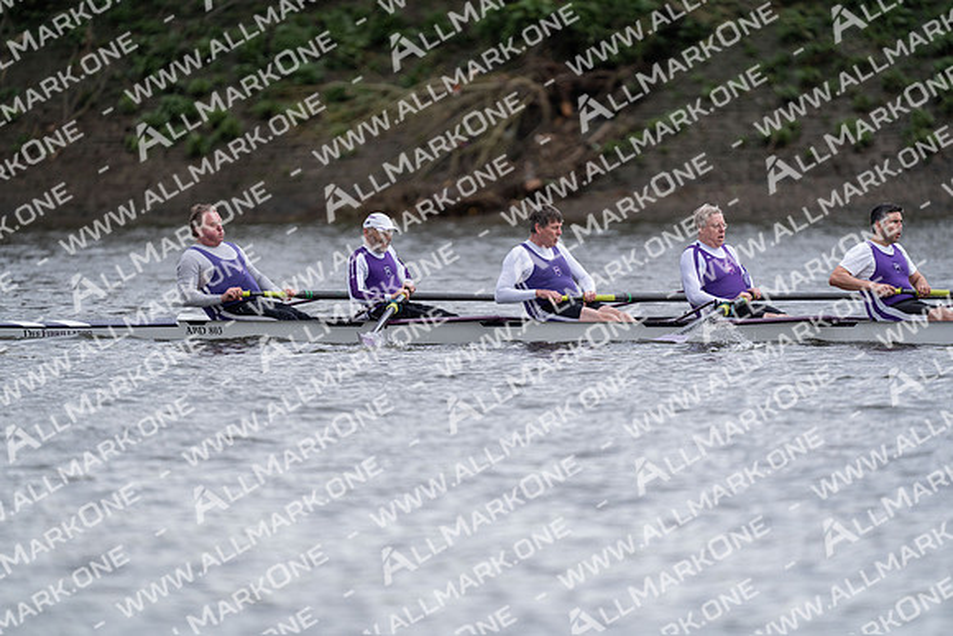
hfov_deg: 3.4
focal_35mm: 600
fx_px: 15886
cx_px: 476
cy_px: 318
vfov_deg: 2.3
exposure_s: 1/1250
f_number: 4
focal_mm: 600
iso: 320
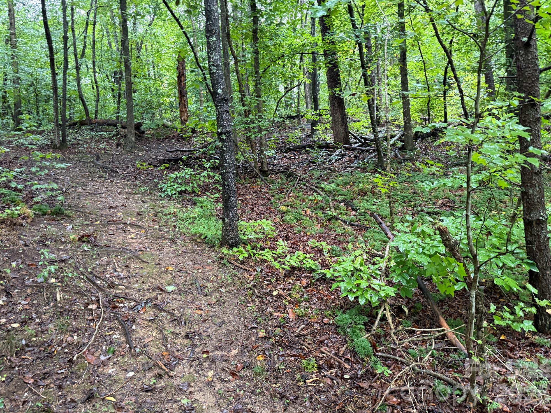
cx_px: 267
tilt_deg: -0.5
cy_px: 199
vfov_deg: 54.9
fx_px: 398
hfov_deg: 69.4
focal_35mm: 25
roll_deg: +4.4
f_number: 1.78
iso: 500
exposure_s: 1/60
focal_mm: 6.76
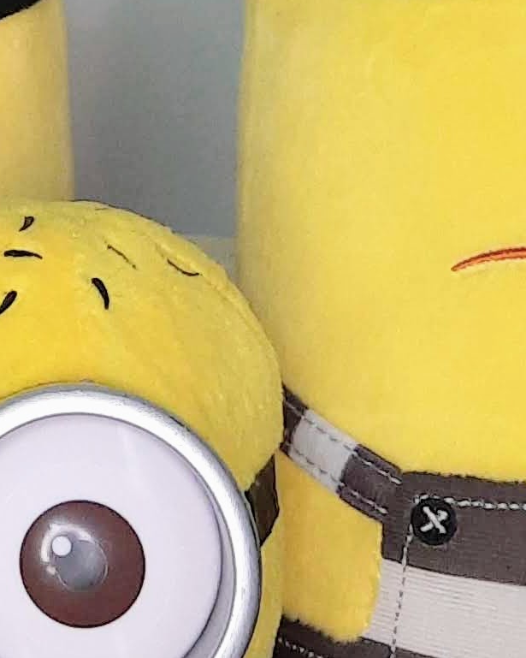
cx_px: -244
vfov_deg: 14.7
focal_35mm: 127
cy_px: -133
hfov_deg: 11.7
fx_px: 2472
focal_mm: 4.6
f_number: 2
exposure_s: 1/50
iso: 250
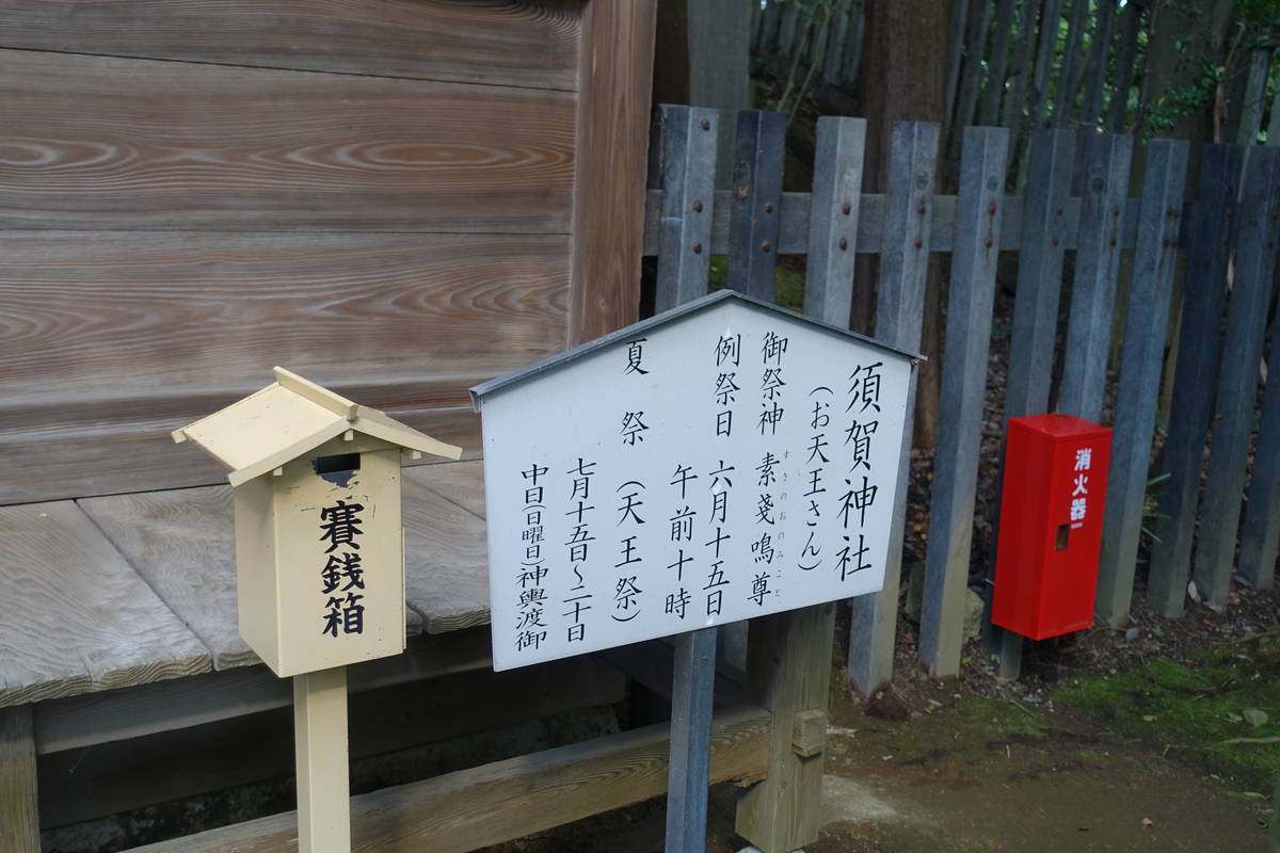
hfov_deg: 50.7
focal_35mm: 38
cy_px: 426
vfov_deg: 35.1
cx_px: 640
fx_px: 1351
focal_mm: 13.92
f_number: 2.8
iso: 125
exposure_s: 1/50
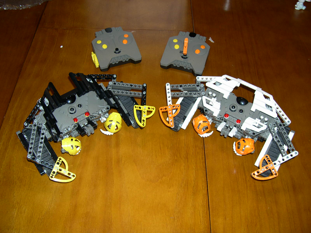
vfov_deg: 37.7
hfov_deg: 49.0
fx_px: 341
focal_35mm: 38
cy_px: 116
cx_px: 156
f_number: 2.8
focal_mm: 8
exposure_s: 1/60
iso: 100
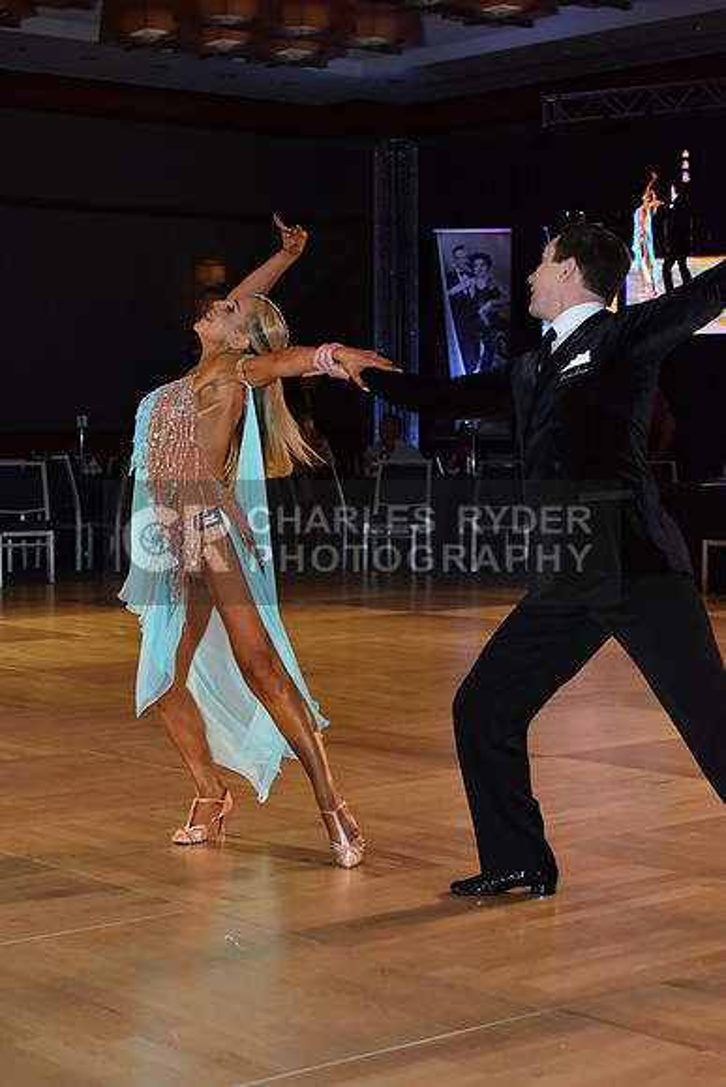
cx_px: 363
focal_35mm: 70
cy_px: 544
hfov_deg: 19.5
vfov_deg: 28.8
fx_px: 2116
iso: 2000
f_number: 5
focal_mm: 70
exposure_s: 1/320
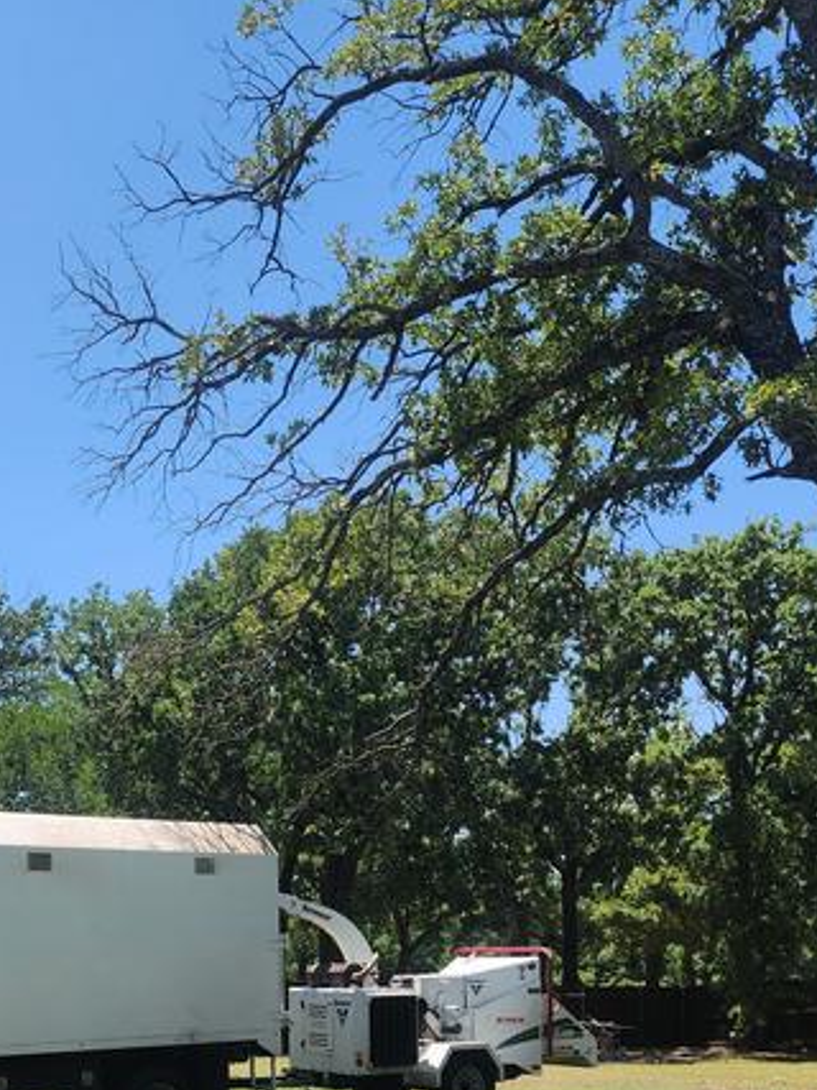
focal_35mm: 46
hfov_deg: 30.4
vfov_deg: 38.4
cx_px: 112
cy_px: 984
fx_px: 1448
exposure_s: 1/799
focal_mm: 6.4
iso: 12
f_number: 1.8
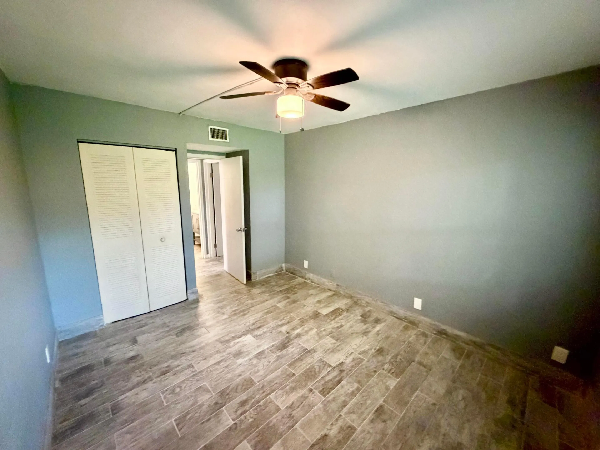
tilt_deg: -9.4
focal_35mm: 14
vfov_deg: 85.7
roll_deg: -0.7
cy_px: 225
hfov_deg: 102.1
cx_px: 300
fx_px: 243
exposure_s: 1/60
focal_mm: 2.22
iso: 1250
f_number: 2.2
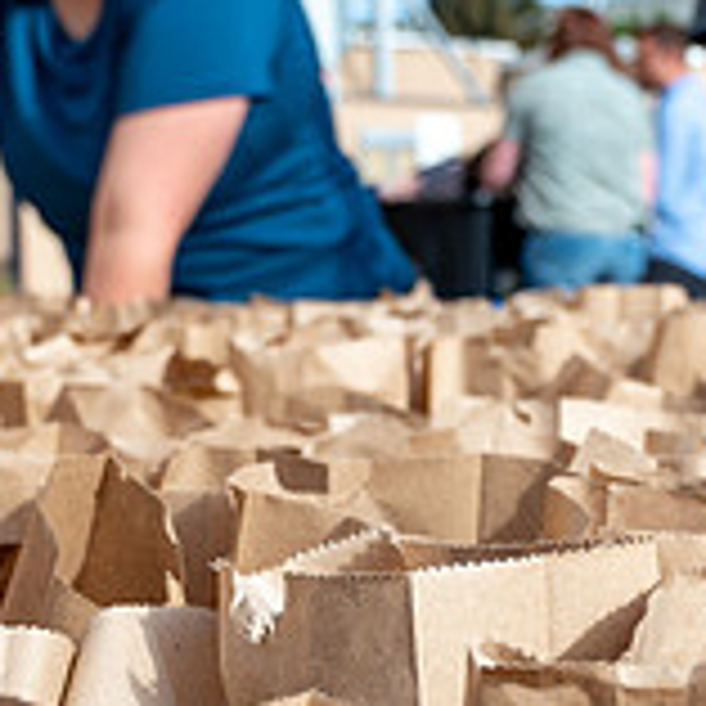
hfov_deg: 22.3
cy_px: 432
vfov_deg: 22.4
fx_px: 1777
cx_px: 525
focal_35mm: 77
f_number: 5
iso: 160
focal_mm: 24
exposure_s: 1/800
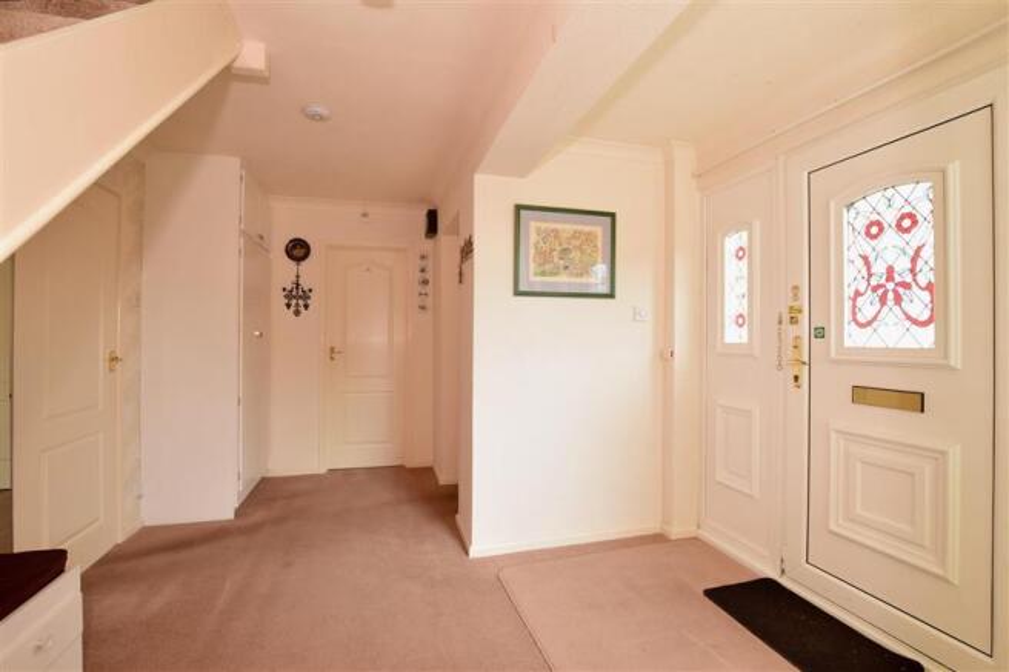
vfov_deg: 72.0
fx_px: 462
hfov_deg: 95.0
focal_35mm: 16
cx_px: 504
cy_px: 336
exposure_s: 1/40
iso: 200
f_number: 6.3
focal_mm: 11
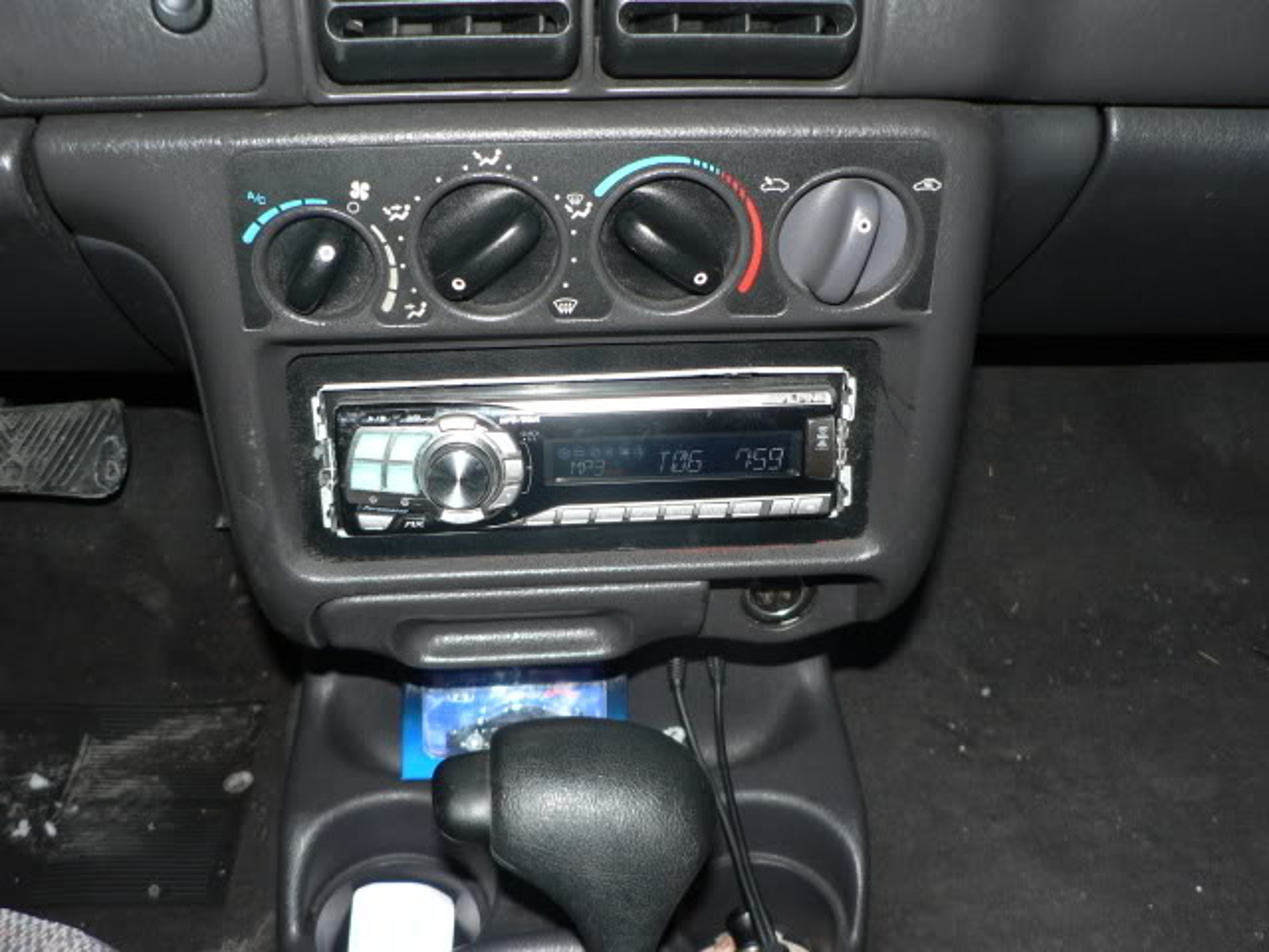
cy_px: 476
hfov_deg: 51.4
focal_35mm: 36
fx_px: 1320
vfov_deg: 39.7
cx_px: 634
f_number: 2.8
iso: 100
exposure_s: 1/60
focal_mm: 6
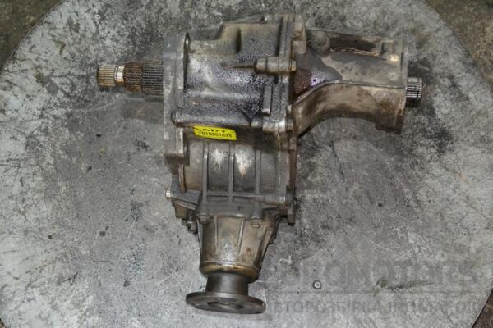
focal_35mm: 57
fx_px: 781
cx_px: 246
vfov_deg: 23.8
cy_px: 164
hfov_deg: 35.1
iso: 3200
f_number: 7.1
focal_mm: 38
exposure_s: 1/60
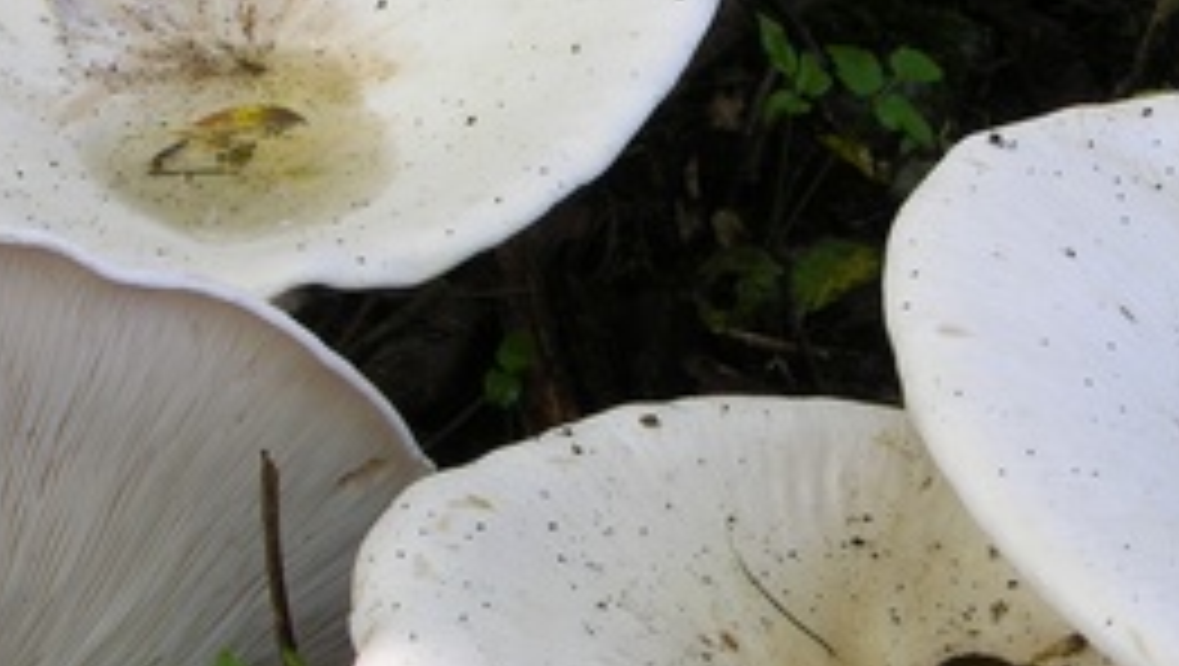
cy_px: 243
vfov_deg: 13.0
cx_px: 724
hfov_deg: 22.9
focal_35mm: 93
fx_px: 2910
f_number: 8
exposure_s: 1/1.4
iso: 50
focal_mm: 8.9
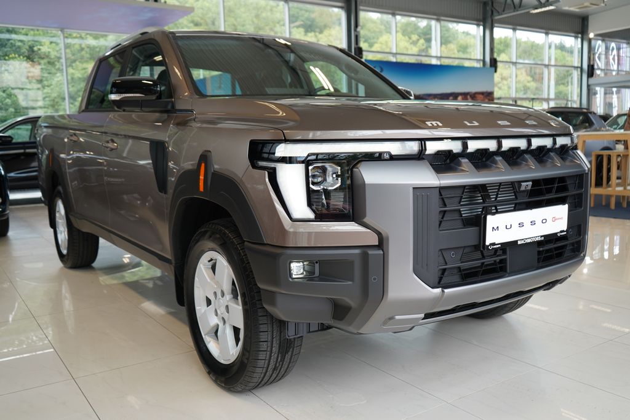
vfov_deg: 41.1
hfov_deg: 58.7
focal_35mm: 32
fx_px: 560
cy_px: 210
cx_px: 315
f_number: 4
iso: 500
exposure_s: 1/160
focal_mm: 32
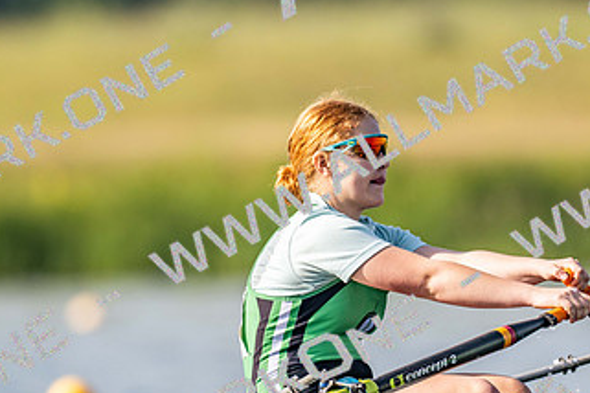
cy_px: 289
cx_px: 377
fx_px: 17764
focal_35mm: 1084
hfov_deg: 1.9
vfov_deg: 1.3
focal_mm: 600
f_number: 5
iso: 220
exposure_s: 1/2500
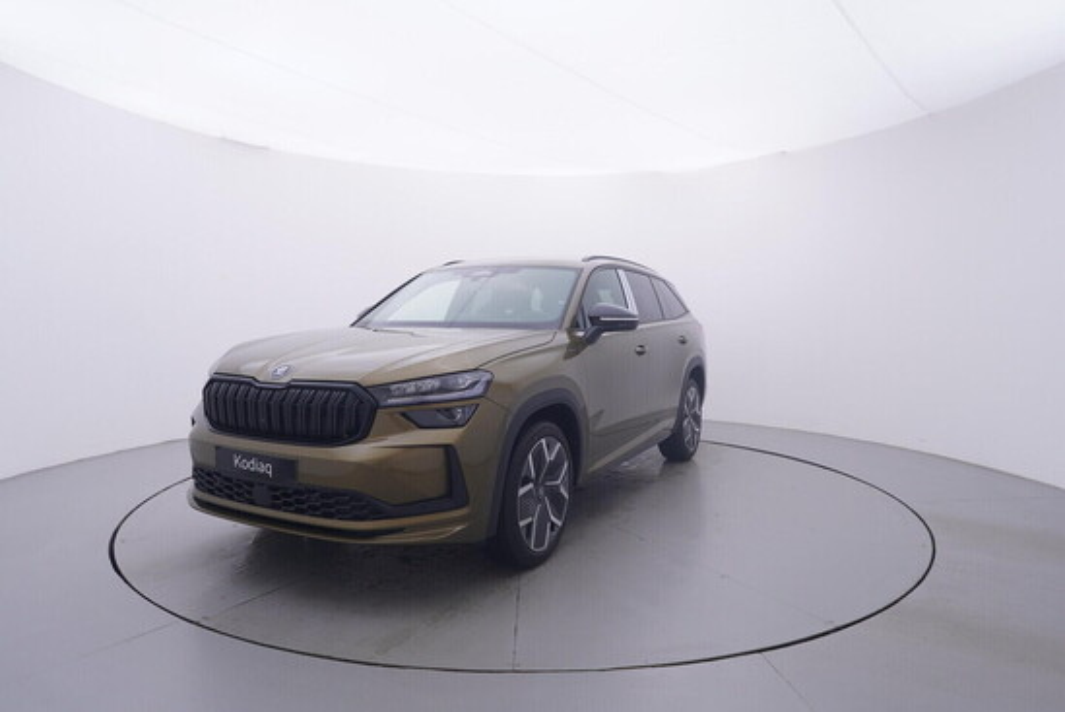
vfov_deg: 56.2
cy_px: 356
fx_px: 666
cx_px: 532
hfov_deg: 77.3
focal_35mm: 22
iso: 200
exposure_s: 1/80
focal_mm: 15
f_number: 5
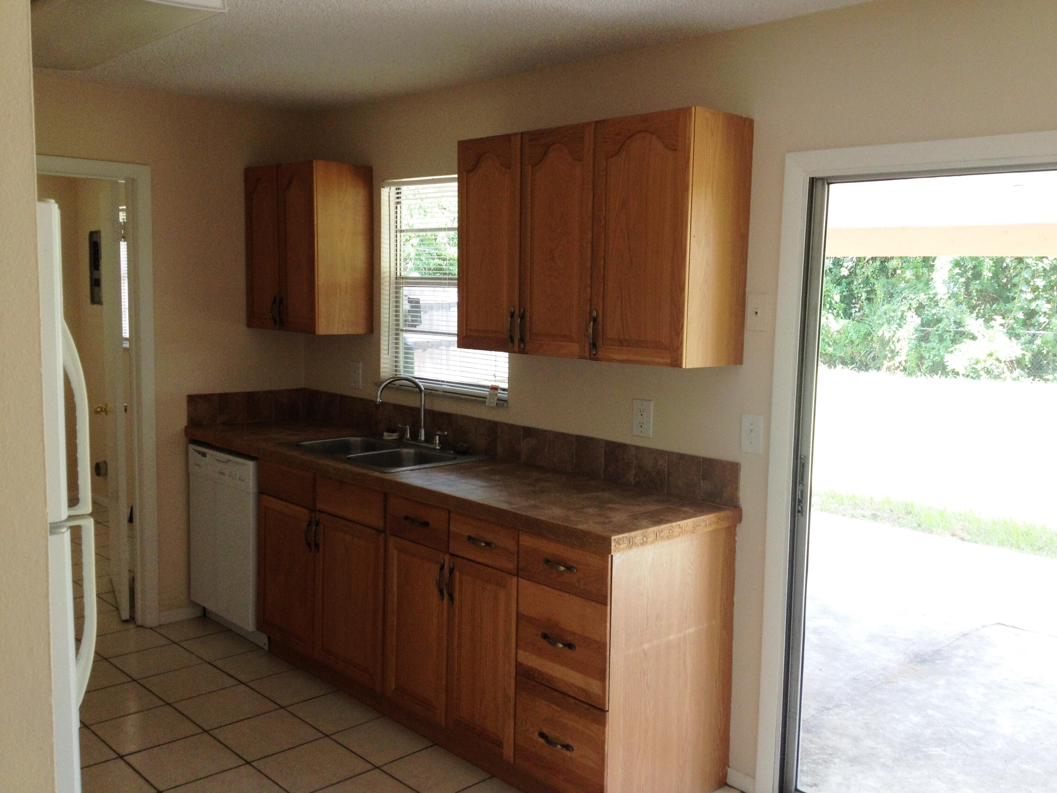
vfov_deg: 40.7
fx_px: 1069
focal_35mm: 35
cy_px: 396
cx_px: 528
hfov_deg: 52.6
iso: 80
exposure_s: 1/120
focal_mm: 4.28
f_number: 2.4
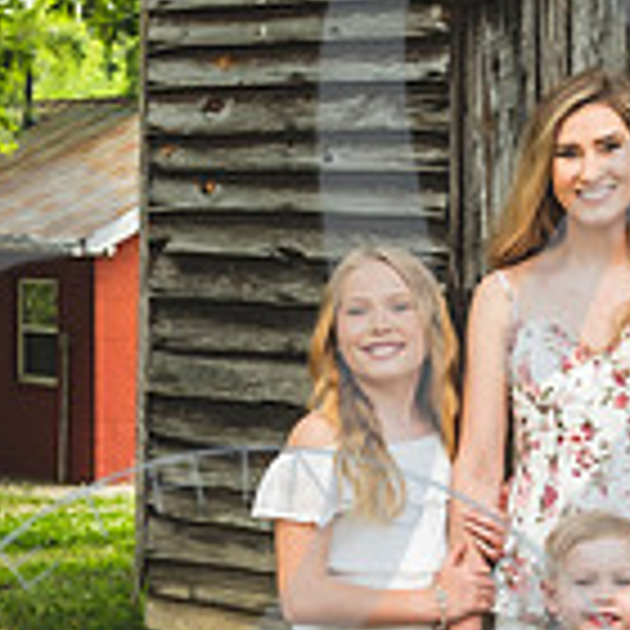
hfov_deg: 14.5
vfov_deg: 14.4
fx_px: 2471
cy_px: 522
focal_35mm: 120
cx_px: 468
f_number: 5.6
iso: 250
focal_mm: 44
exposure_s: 1/200
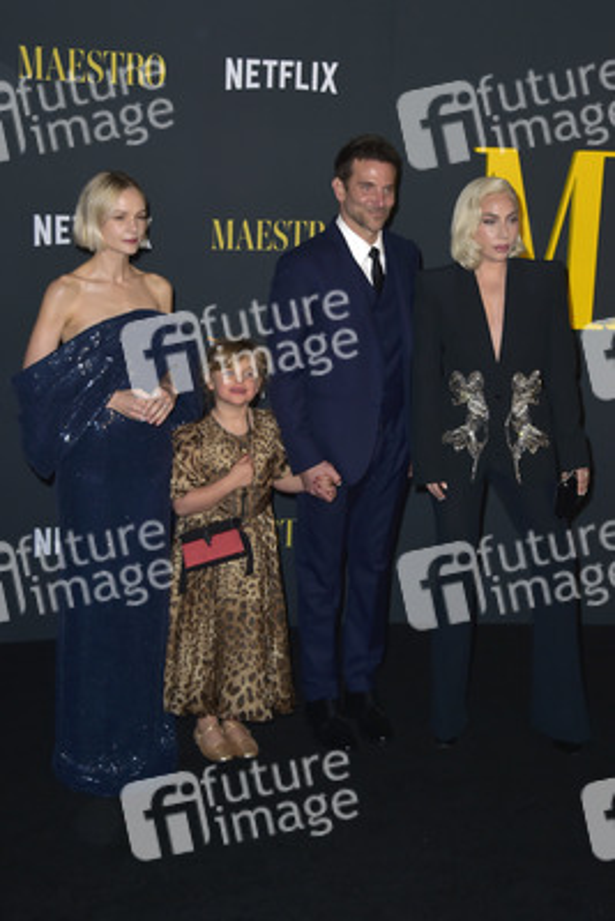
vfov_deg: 41.1
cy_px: 460
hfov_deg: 28.1
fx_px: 1229
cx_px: 308
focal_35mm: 48
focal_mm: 48
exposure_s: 1/250
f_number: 6.3
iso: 320
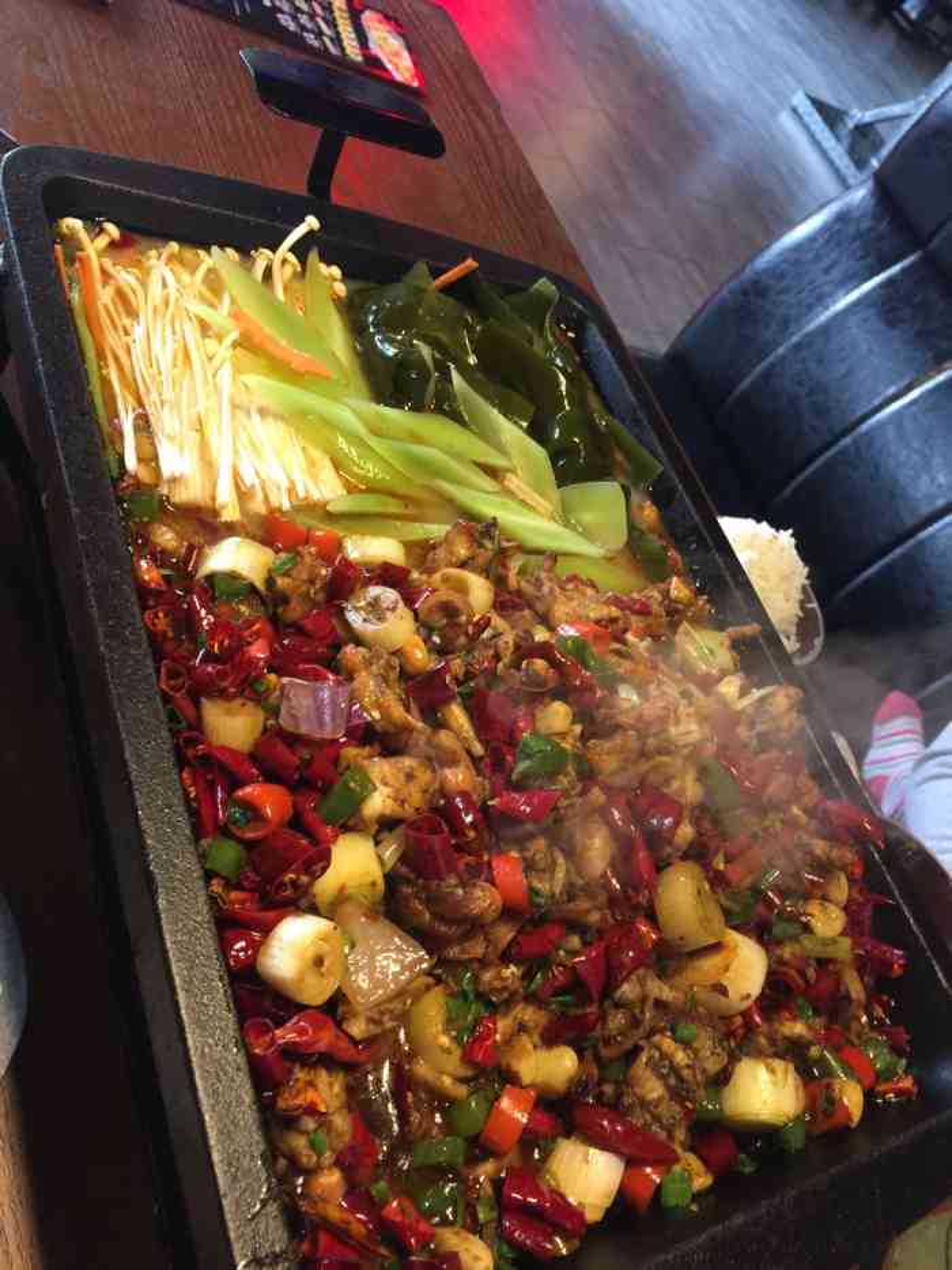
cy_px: 635
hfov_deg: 48.2
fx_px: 1063
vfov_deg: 61.7
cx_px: 476
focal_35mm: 29
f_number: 2.2
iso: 100
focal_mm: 4.15
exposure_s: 1/10
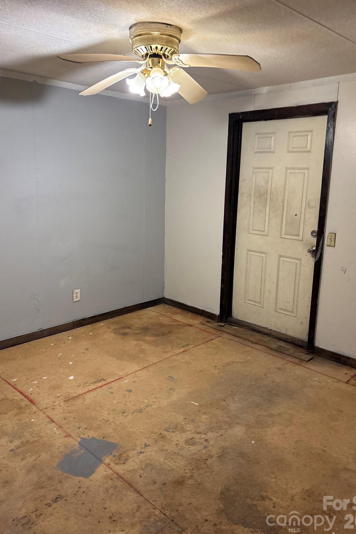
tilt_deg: -9.6
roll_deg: -1.3
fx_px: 415
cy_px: 259
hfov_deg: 46.4
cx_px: 180
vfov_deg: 65.5
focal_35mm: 28
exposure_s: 1/60
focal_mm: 5.96
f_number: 1.6
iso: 200
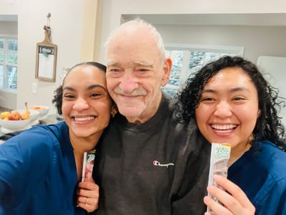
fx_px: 190
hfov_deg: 73.9
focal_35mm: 23
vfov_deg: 58.9
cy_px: 108
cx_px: 143
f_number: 2.2
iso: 400
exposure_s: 1/40
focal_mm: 2.71
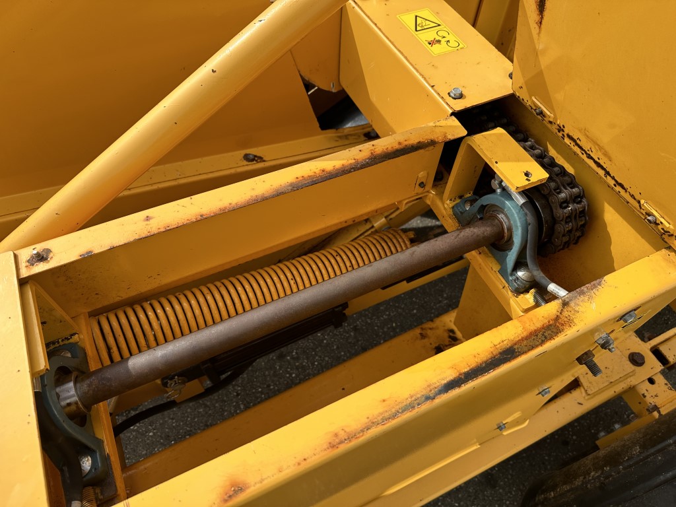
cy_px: 254
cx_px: 338
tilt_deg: -55.9
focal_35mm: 24
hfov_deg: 71.6
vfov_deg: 56.8
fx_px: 469
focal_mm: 6.86
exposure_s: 1/1692
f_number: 1.78
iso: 80
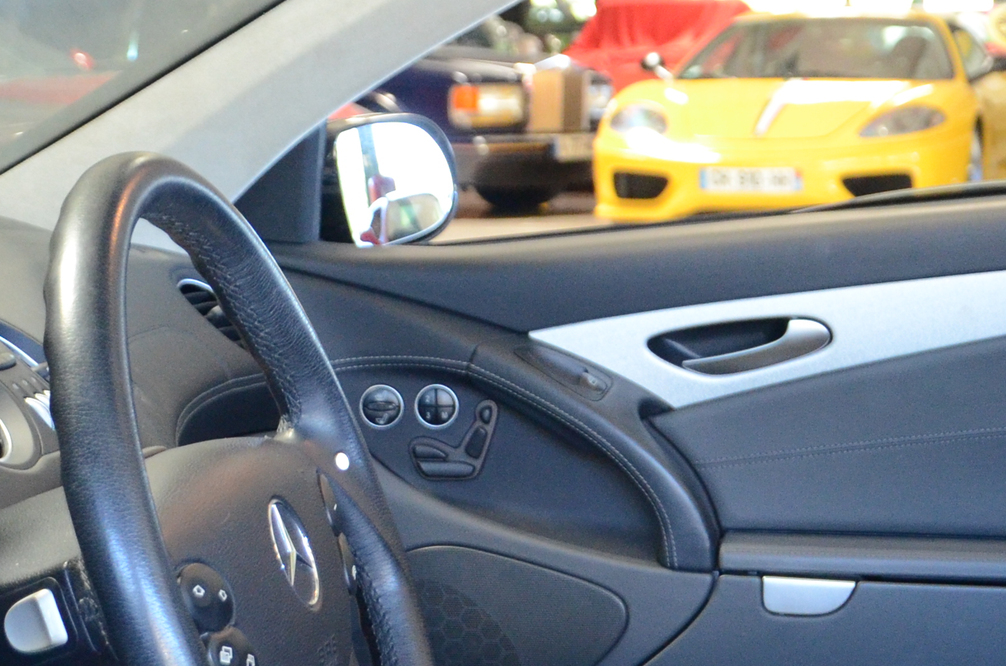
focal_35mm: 112
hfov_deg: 18.2
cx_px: 713
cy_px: 797
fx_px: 3123
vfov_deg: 11.9
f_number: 3.8
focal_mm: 24
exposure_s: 1/30
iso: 1600
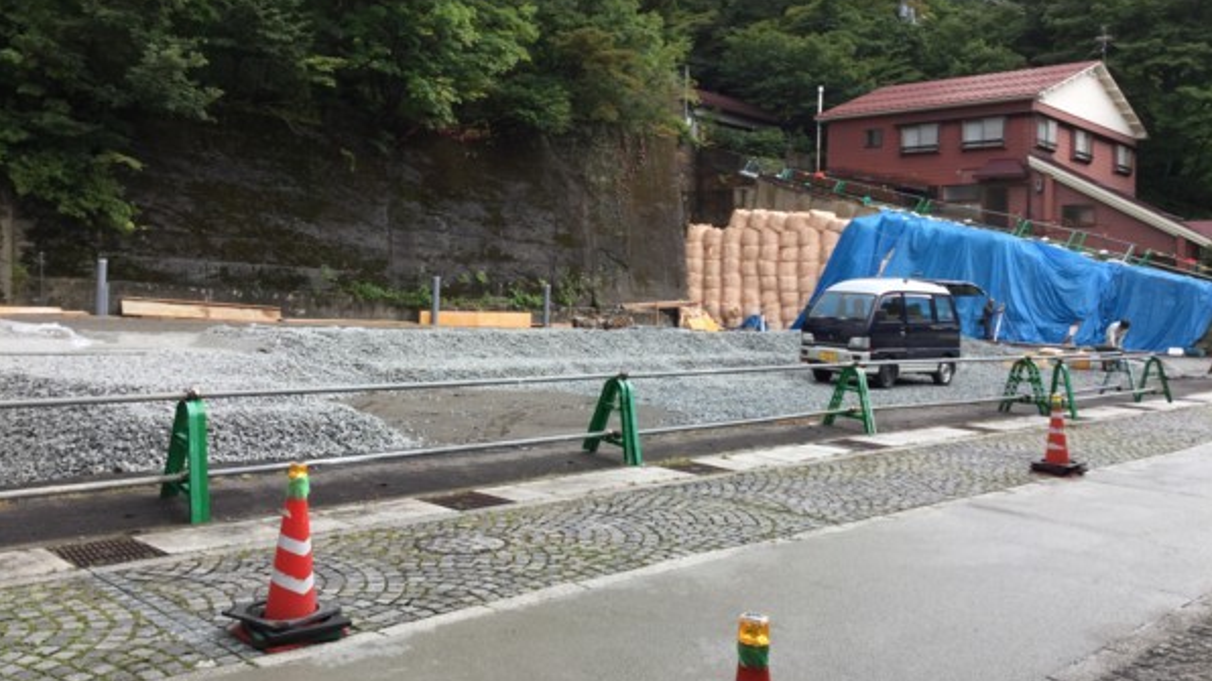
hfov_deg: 58.0
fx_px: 1092
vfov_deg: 34.5
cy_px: 268
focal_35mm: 34
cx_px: 606
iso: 25
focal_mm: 3.3
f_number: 2.4
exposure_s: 1/176
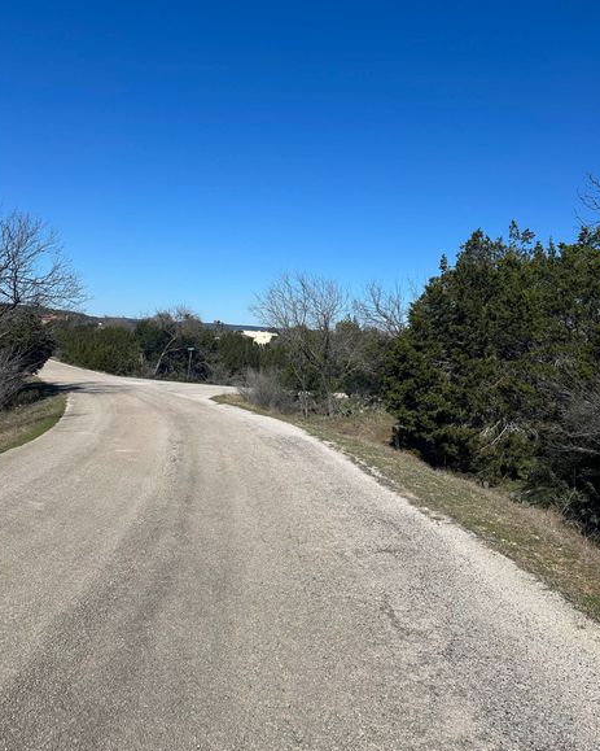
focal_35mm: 27
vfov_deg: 63.8
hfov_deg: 53.1
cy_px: 328
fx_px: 599
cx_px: 315
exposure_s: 1/7576
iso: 80
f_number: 1.78
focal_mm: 6.86
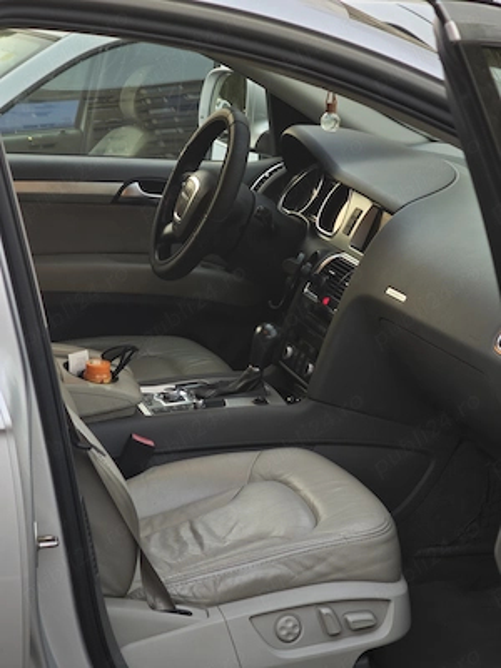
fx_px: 1621
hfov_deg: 17.6
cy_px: 334
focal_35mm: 84
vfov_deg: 23.3
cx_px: 250
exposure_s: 1/50
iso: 250
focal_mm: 11.5
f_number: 1.8
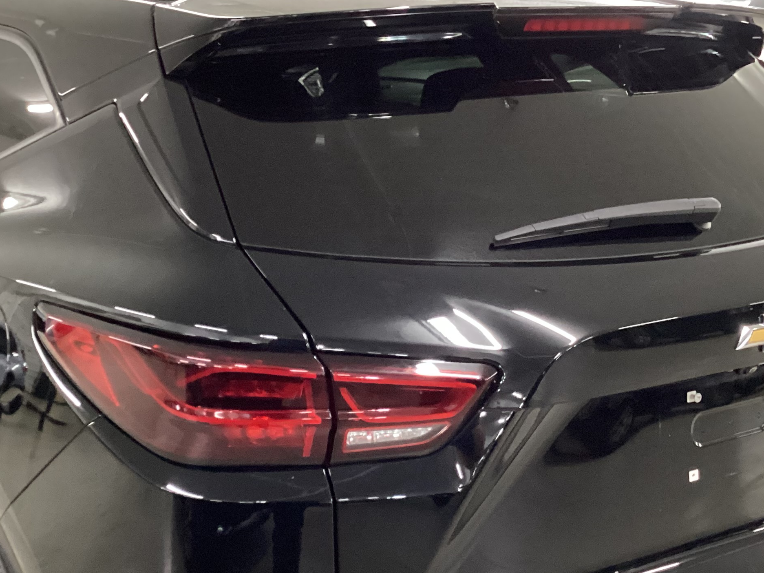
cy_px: 422
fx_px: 1192
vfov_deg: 26.7
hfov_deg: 35.4
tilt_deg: -21.1
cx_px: 305
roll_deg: +0.1
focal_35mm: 54
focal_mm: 3.3
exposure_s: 1/25
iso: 500
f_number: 2.4
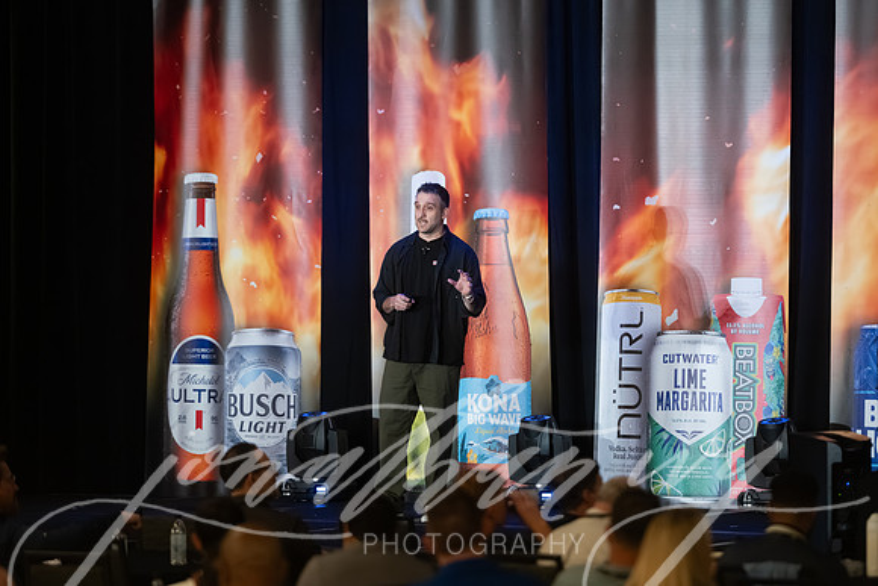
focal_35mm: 205
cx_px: 439
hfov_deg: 10.0
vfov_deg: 6.7
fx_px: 5009
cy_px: 293
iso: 4000
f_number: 2.8
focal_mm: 200
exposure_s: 1/200
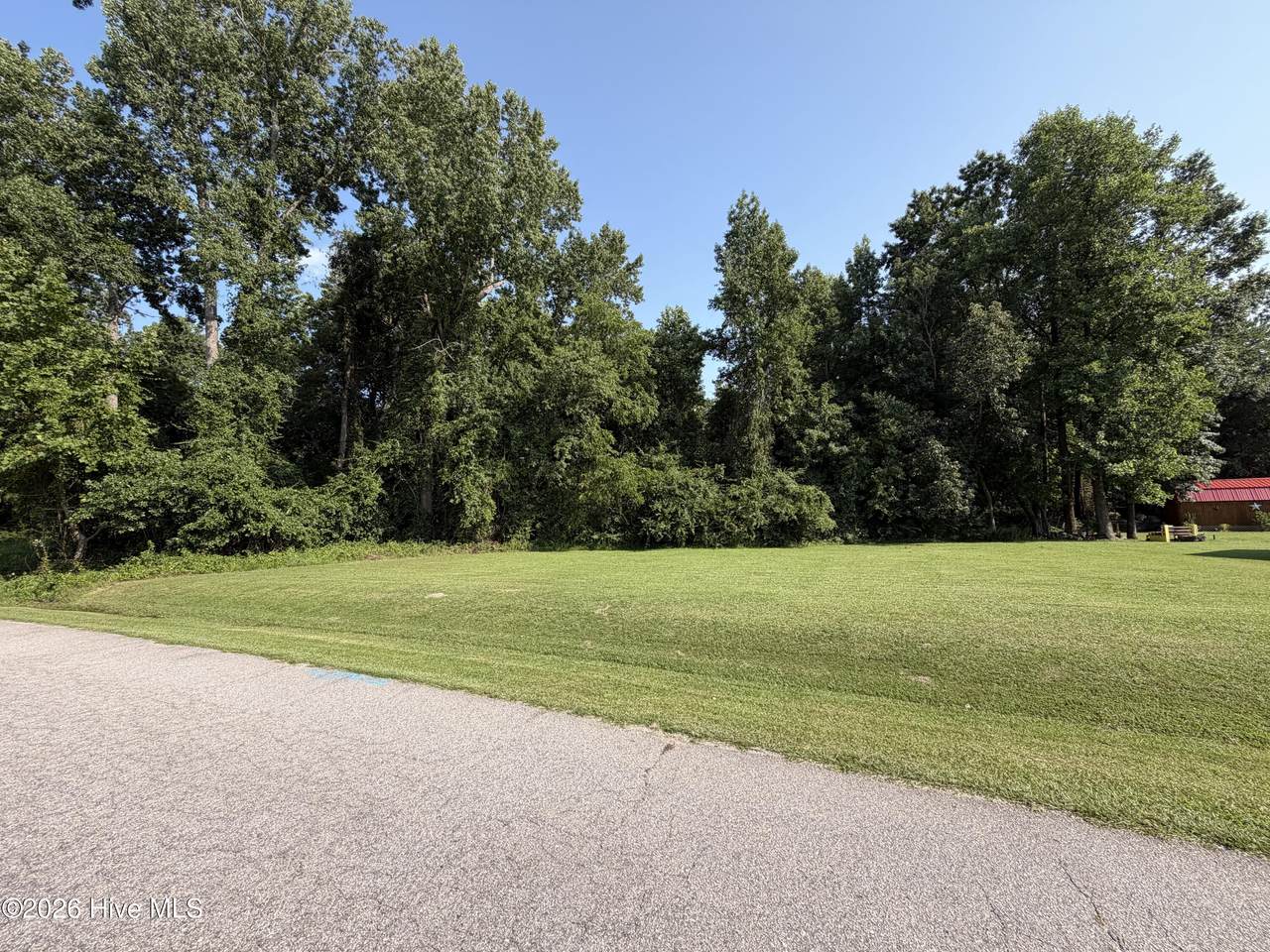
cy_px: 476
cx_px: 635
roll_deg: +0.9
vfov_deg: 85.7
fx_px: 514
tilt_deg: +3.7
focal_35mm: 14
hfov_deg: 102.1
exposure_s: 1/770
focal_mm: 2.22
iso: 40
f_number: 2.2
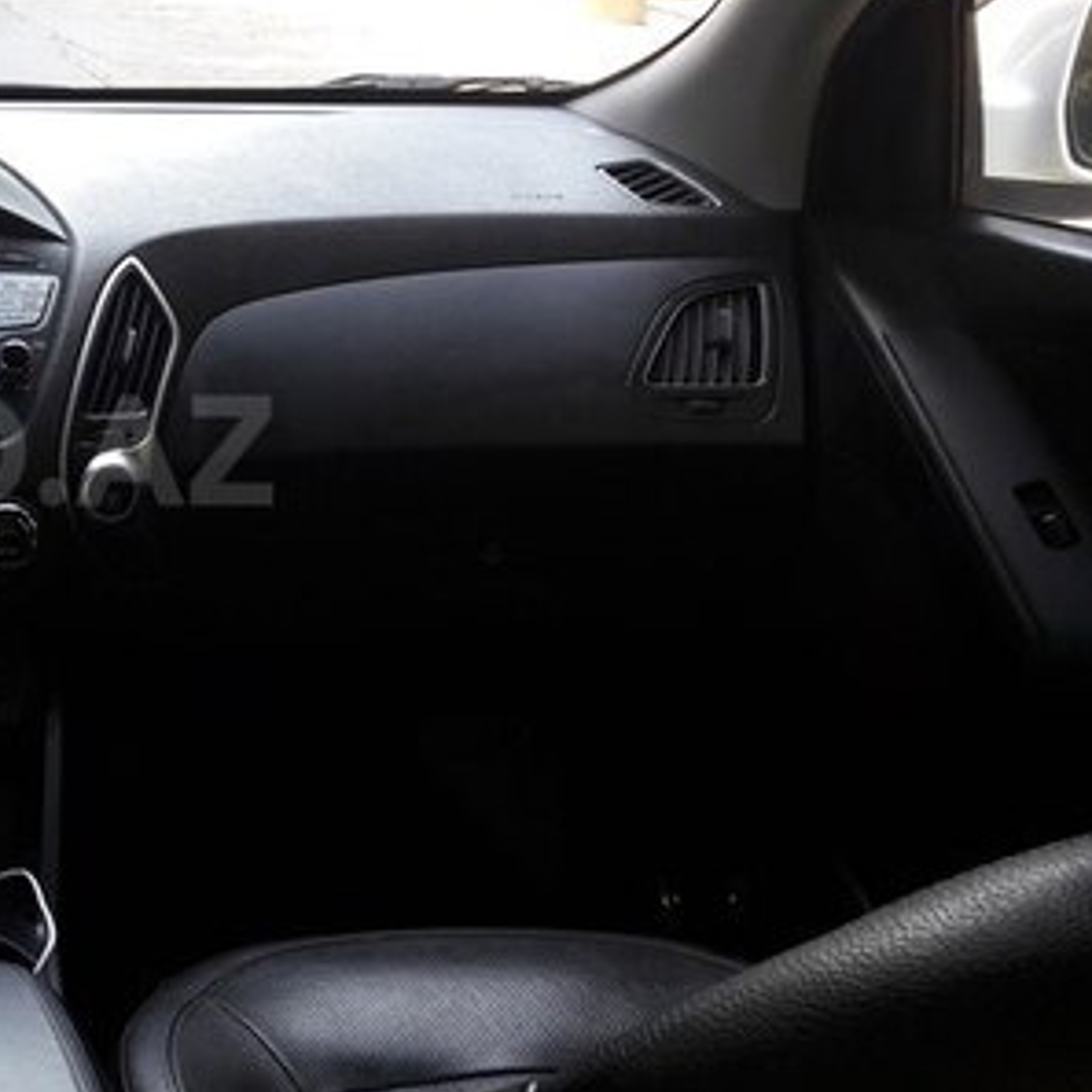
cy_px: 450
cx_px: -103
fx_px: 1963
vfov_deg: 31.0
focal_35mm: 55
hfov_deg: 28.3
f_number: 1.9
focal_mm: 3.7
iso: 64
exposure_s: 1/100
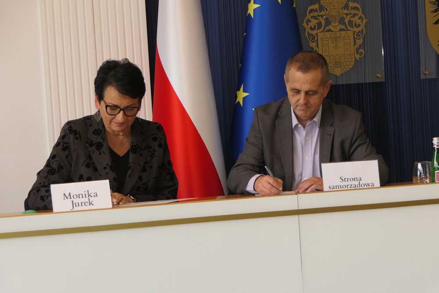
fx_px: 1439
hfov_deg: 17.3
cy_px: 146
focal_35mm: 118
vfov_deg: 11.6
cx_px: 220
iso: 400
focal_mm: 43
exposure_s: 1/60
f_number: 4.2
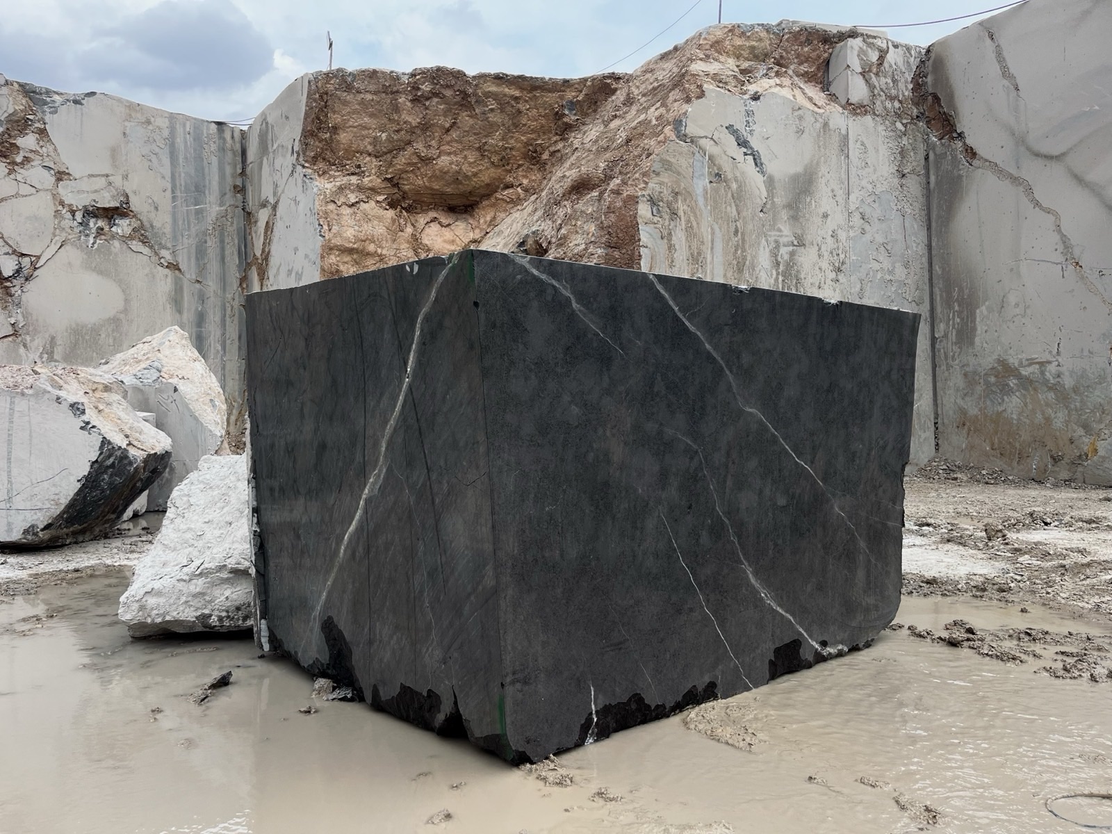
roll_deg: +0.5
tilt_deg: +0.0
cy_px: 417
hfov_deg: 67.3
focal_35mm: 26
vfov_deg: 53.1
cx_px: 556
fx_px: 835
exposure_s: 1/413
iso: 50
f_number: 1.6
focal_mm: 5.1
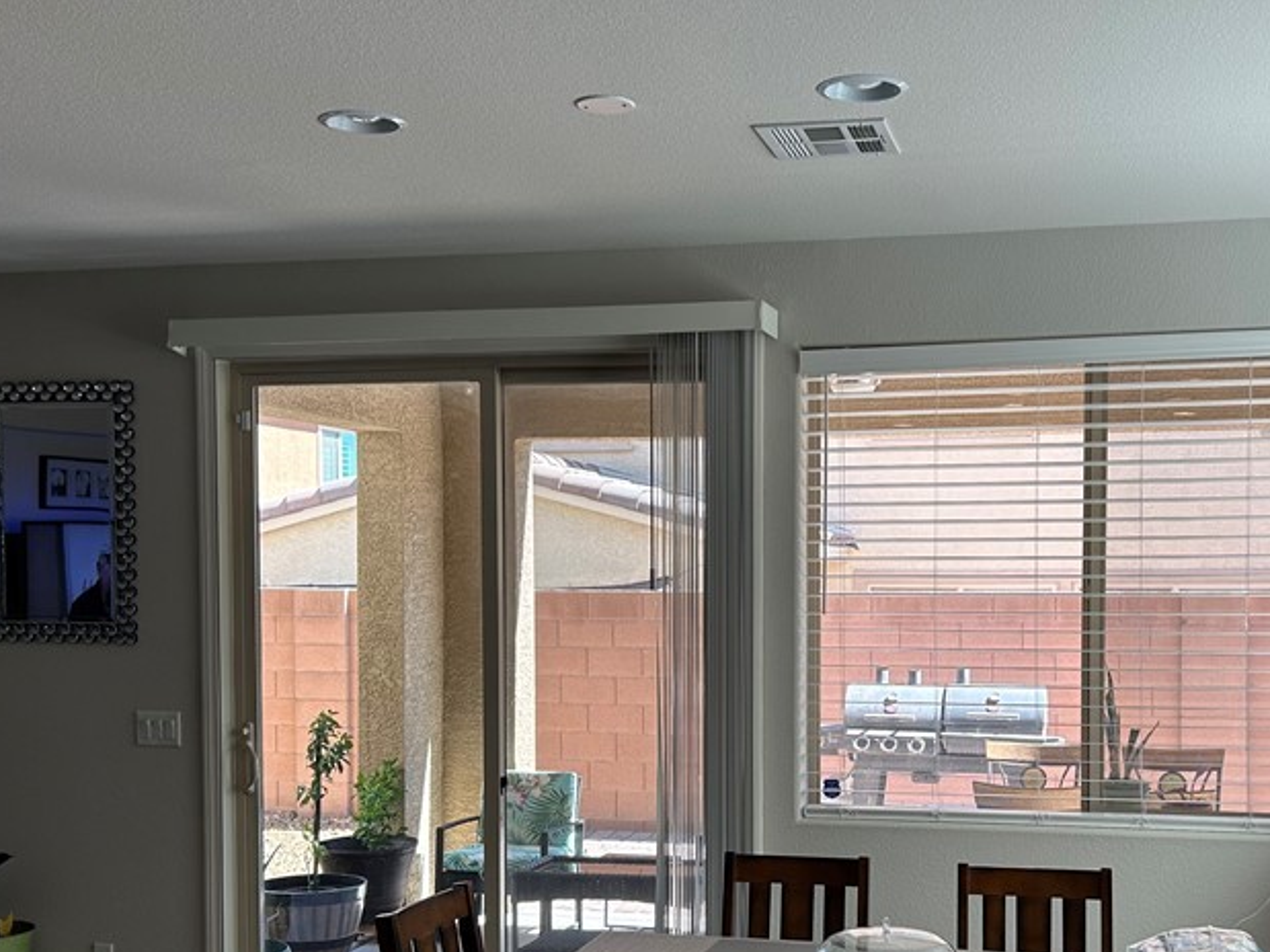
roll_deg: +0.9
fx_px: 1577
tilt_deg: -2.3
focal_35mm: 43
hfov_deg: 43.5
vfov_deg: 33.3
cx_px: 796
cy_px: 620
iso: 40
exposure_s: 1/221
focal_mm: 5.7
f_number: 1.5
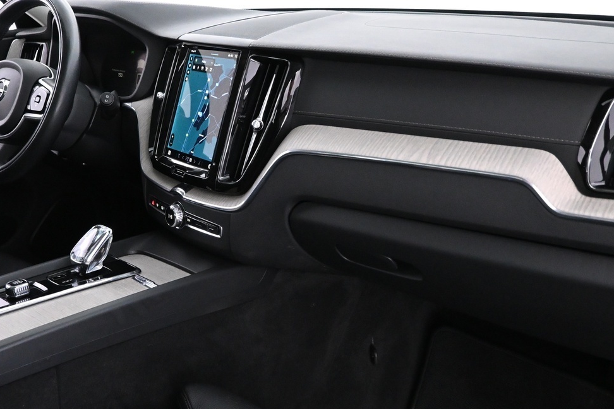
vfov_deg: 33.4
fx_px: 682
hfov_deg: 48.4
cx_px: 270
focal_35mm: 40
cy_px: 179
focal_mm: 16
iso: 4000
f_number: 3.5
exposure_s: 1/40
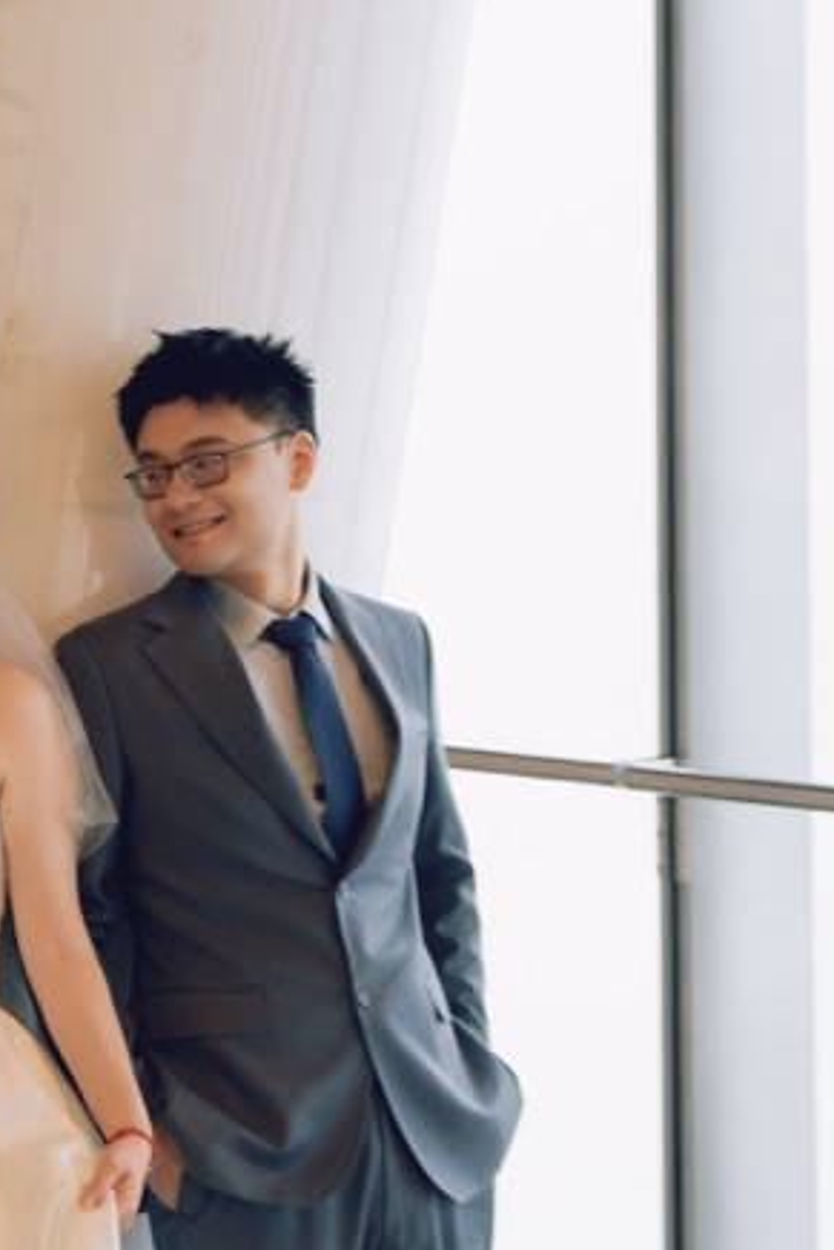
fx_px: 5139
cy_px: 106
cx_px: -341
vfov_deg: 13.7
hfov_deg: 9.1
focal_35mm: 148
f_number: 2.8
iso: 500
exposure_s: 1/640
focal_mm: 43
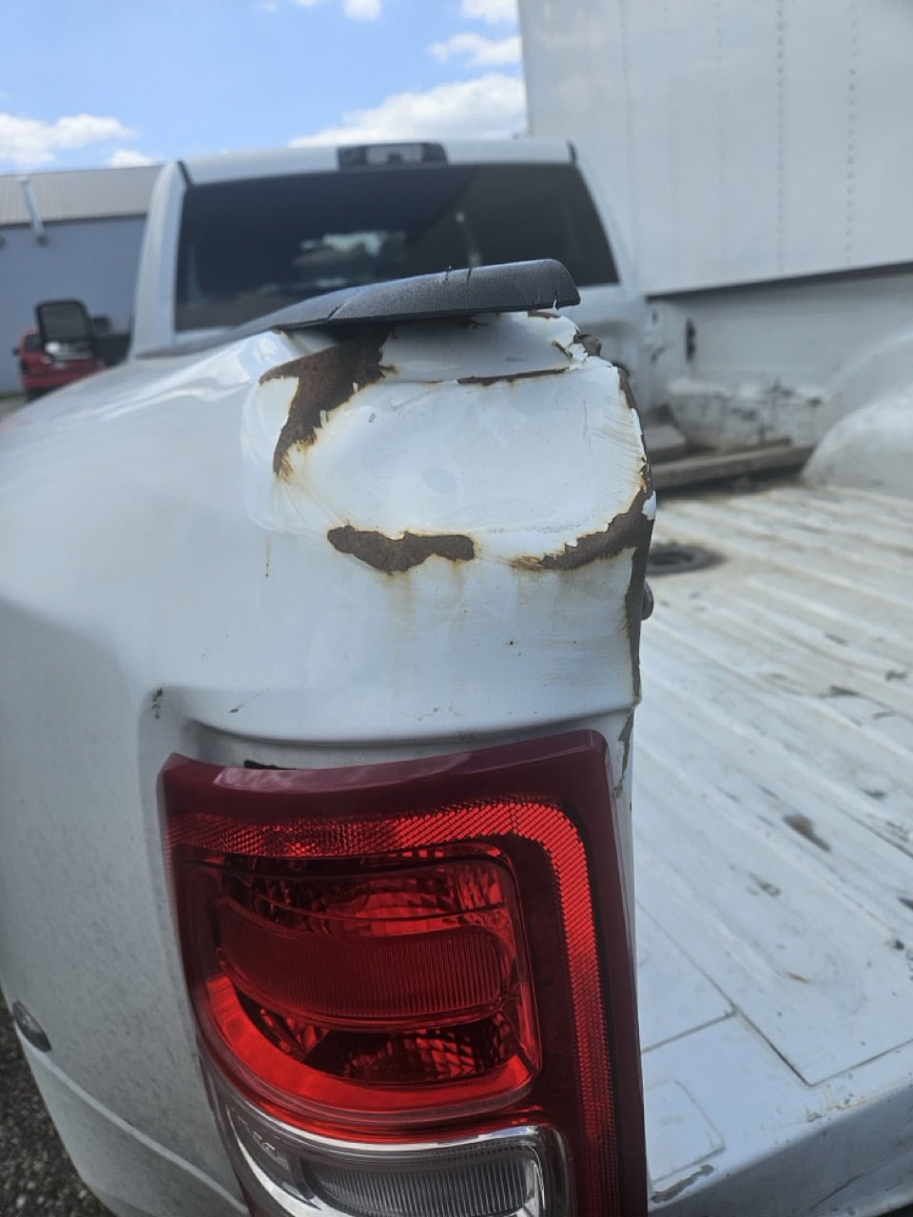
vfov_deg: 73.9
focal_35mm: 23
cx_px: 456
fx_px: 809
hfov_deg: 58.9
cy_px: 608
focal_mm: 5.4
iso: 25
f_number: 1.8
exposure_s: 1/2016
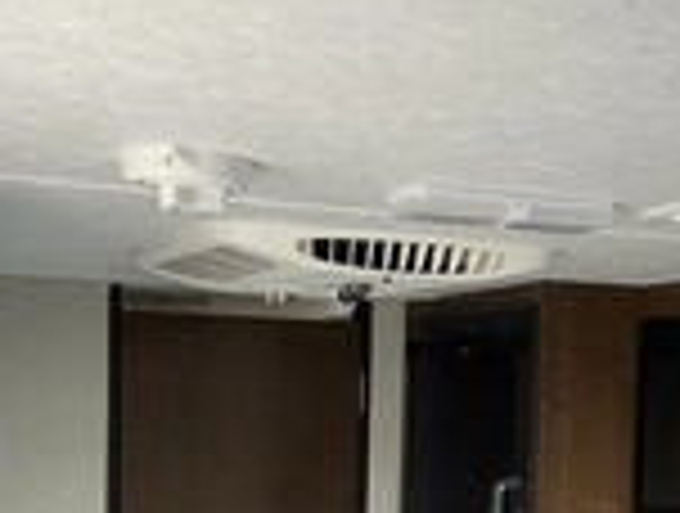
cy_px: 518
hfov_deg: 26.0
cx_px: 504
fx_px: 1457
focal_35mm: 74
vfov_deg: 19.4
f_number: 1.8
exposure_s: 1/122
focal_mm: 3
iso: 40
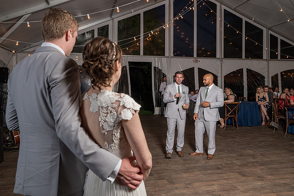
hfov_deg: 61.5
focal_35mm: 30
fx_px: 247
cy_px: 88
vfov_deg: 43.3
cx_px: 147
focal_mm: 27
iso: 2000
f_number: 5
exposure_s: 1/200
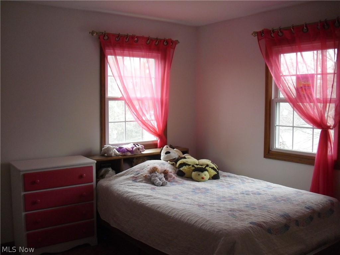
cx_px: 170
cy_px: 128
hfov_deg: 49.0
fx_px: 373
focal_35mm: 38
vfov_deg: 37.7
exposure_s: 1/80
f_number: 2.8
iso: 200
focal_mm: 6.2
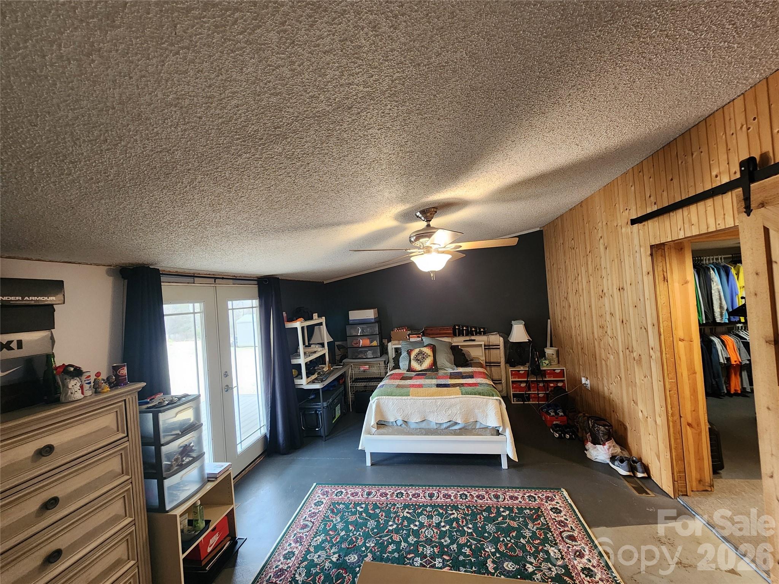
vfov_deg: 89.9
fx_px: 293
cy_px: 292
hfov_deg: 106.2
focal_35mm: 13
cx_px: 390
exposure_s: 1/60
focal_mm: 2.2
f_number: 2.2
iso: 320
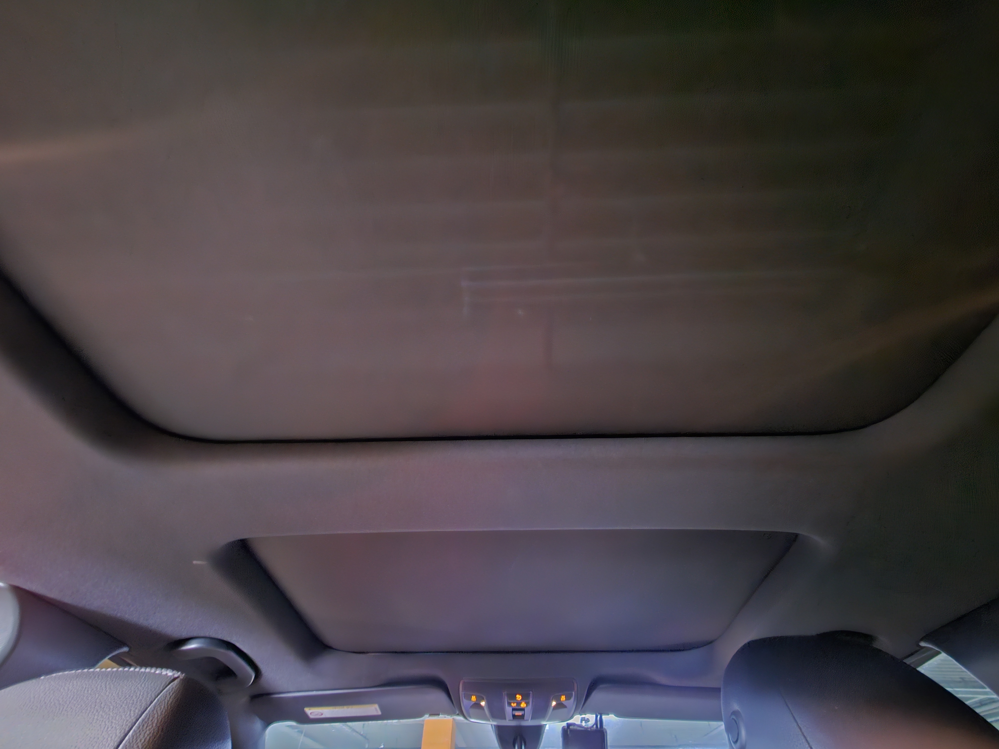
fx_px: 375
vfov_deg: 89.9
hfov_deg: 106.2
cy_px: 374
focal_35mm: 13
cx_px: 500
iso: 2500
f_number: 2.2
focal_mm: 2.2
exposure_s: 1/4
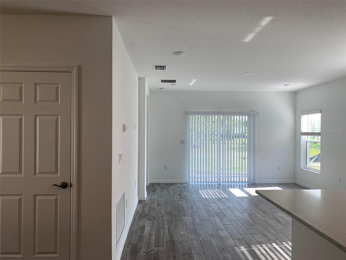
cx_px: 173
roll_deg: +0.7
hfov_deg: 67.3
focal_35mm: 26
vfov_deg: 53.1
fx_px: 260
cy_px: 130
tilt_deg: +1.0
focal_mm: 4.25
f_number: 1.8
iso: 25
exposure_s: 1/135
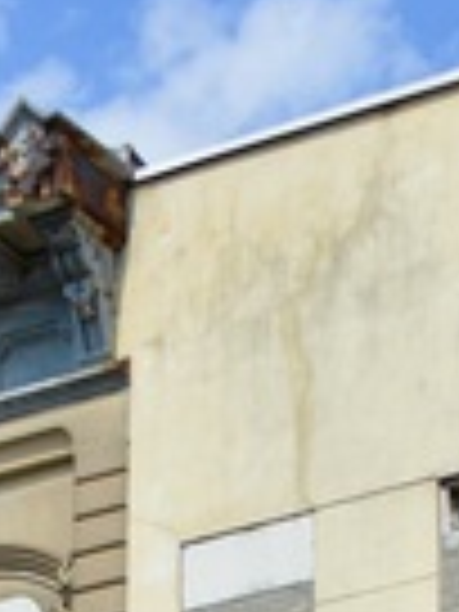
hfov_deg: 7.2
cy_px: 1197
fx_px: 3589
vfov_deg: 9.2
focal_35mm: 203
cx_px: 626
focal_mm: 30
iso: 100
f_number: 8
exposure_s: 1/250
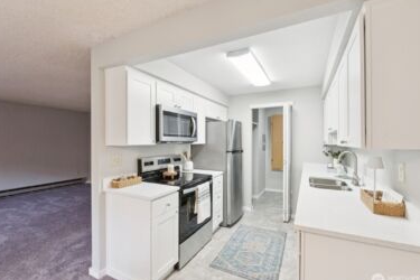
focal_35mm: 16
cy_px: 141
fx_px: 187
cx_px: 212
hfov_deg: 96.7
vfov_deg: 73.7
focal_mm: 10
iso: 1250
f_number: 9
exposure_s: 1/30
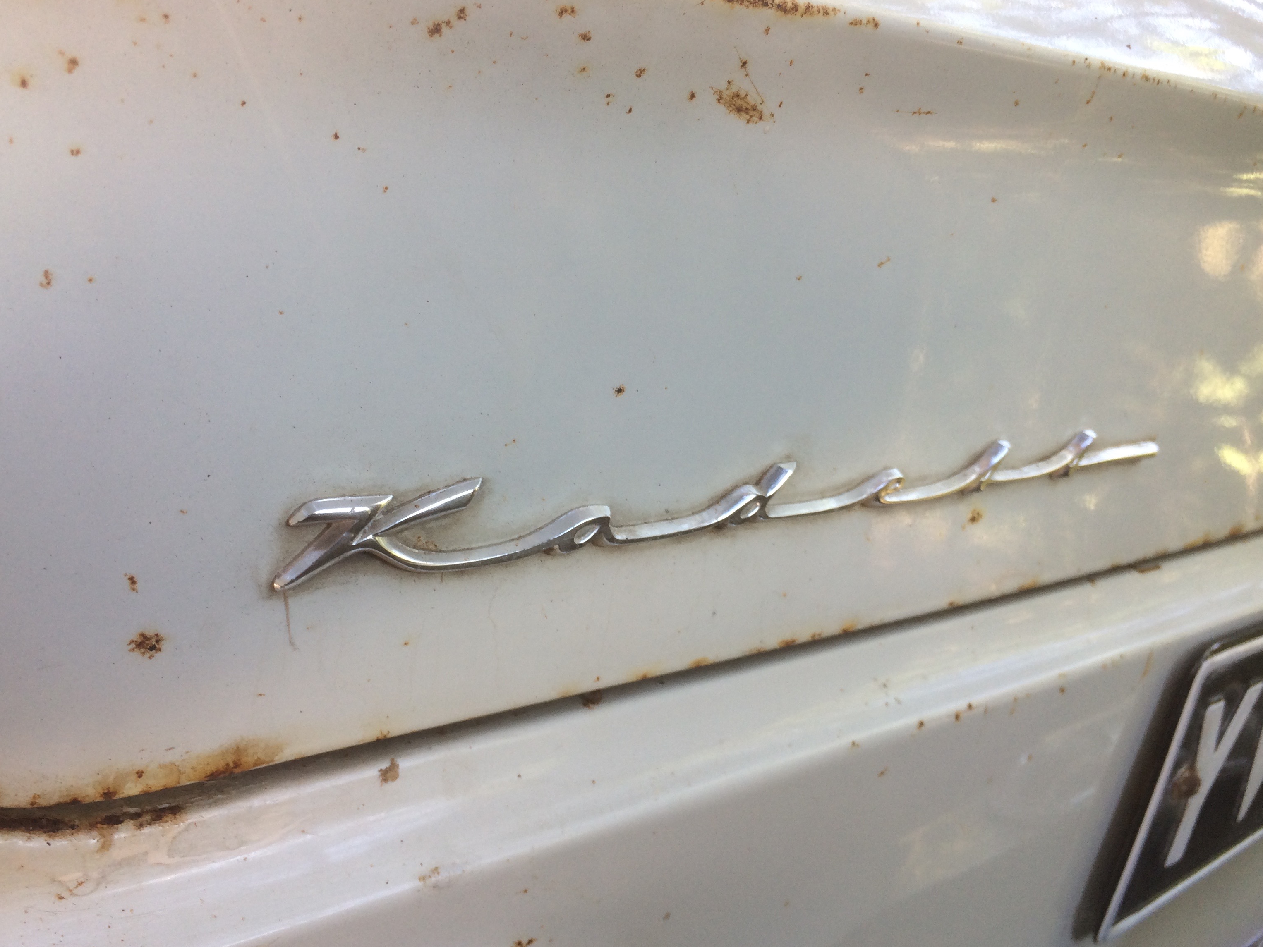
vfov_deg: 45.4
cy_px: 477
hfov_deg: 58.3
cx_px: 621
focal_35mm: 31
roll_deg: +1.2
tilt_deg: -10.4
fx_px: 1131
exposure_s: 1/50
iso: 40
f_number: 2.2
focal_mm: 4.15
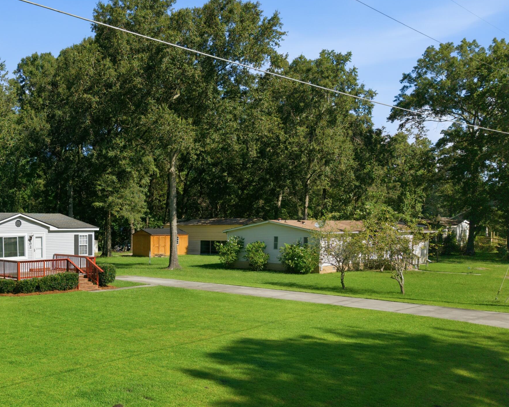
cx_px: 90
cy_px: 267
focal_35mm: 40
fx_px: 603
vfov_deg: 37.0
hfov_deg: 43.3
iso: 170
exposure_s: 1/640
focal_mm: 8.7
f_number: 1.8
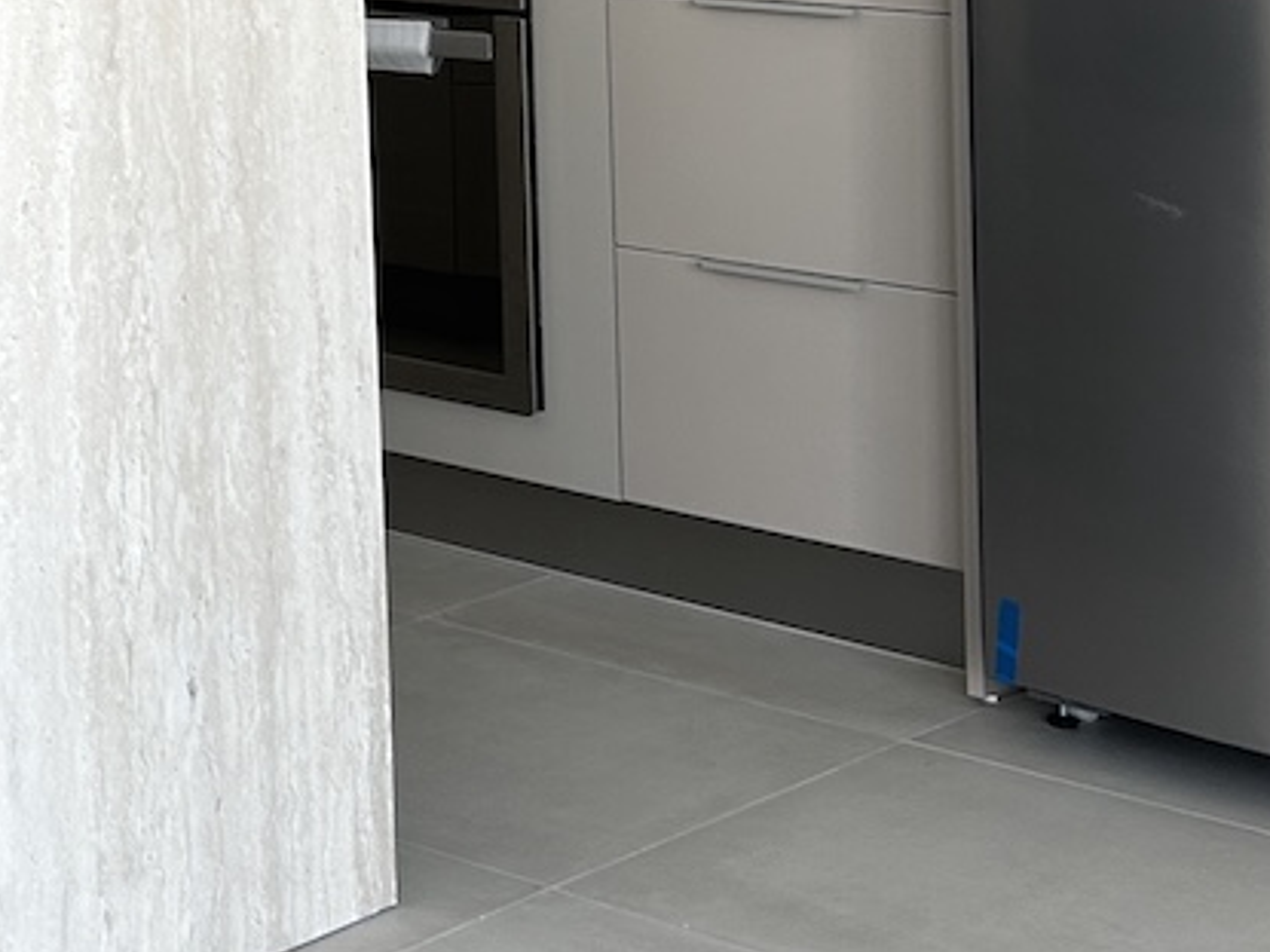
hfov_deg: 18.9
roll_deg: +2.5
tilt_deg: -3.0
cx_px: -514
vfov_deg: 15.1
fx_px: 3448
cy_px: -228
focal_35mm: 94
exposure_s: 1/121
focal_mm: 5.7
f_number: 1.5
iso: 50
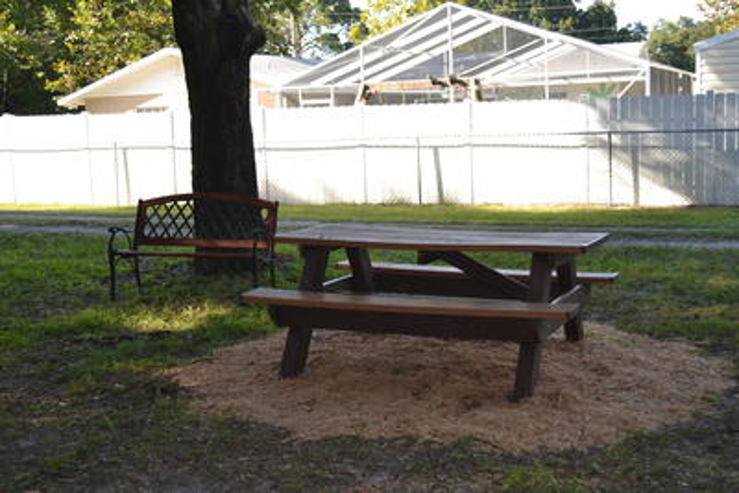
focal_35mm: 48
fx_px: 986
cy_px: 246
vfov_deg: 28.1
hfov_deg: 41.1
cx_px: 370
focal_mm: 32
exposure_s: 1/125
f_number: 4.8
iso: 140
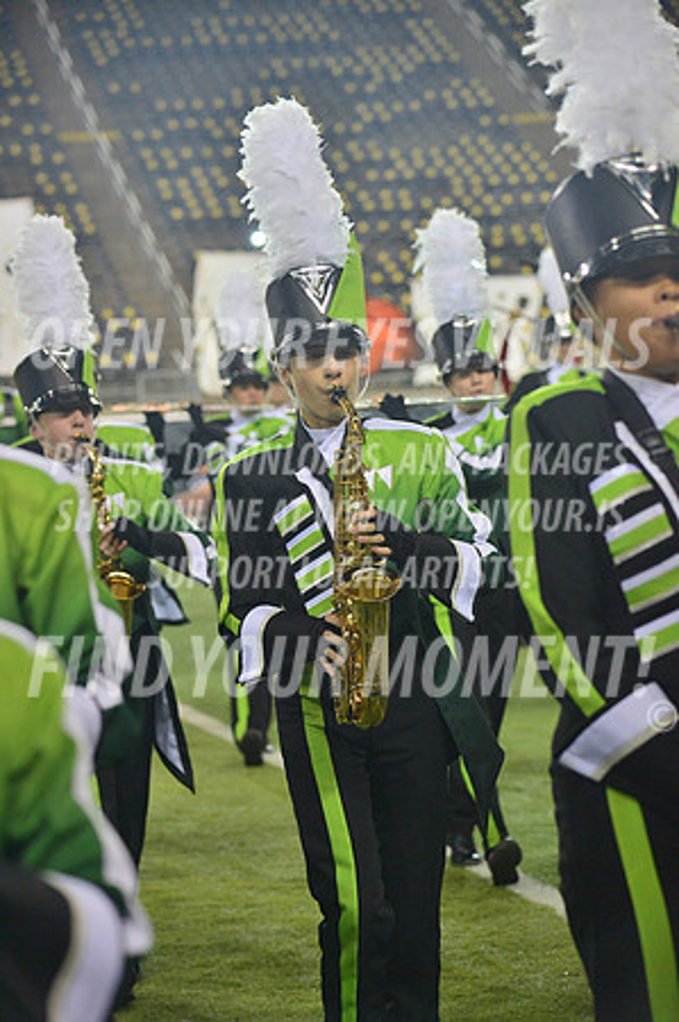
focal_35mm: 120
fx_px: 3403
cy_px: 511
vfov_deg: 17.1
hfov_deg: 11.4
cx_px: 340
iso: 2000
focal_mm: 120
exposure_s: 1/640
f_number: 5.6
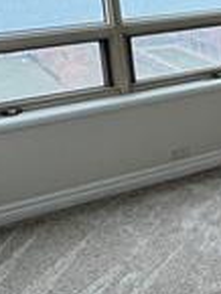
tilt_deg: -13.8
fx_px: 629
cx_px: 379
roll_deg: +1.3
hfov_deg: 17.0
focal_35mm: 74
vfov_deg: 25.9
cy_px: 61
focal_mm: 2.22
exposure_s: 1/60
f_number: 2.2
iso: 160
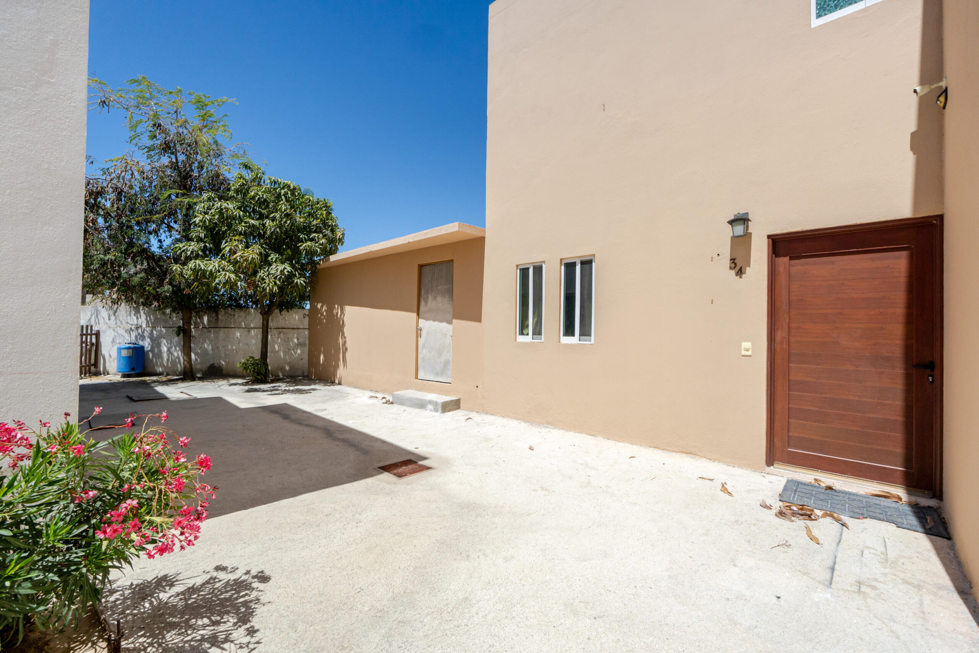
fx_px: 428
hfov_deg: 97.6
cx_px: 490
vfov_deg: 74.6
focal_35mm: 16
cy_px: 326
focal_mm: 10.5
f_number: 4
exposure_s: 1/4000
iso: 500
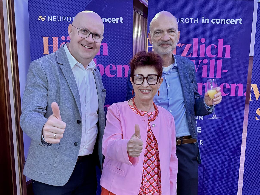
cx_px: 130
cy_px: 98
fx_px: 195
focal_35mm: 26
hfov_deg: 67.3
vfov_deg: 53.1
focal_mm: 5.96
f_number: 1.6
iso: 500
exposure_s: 1/50
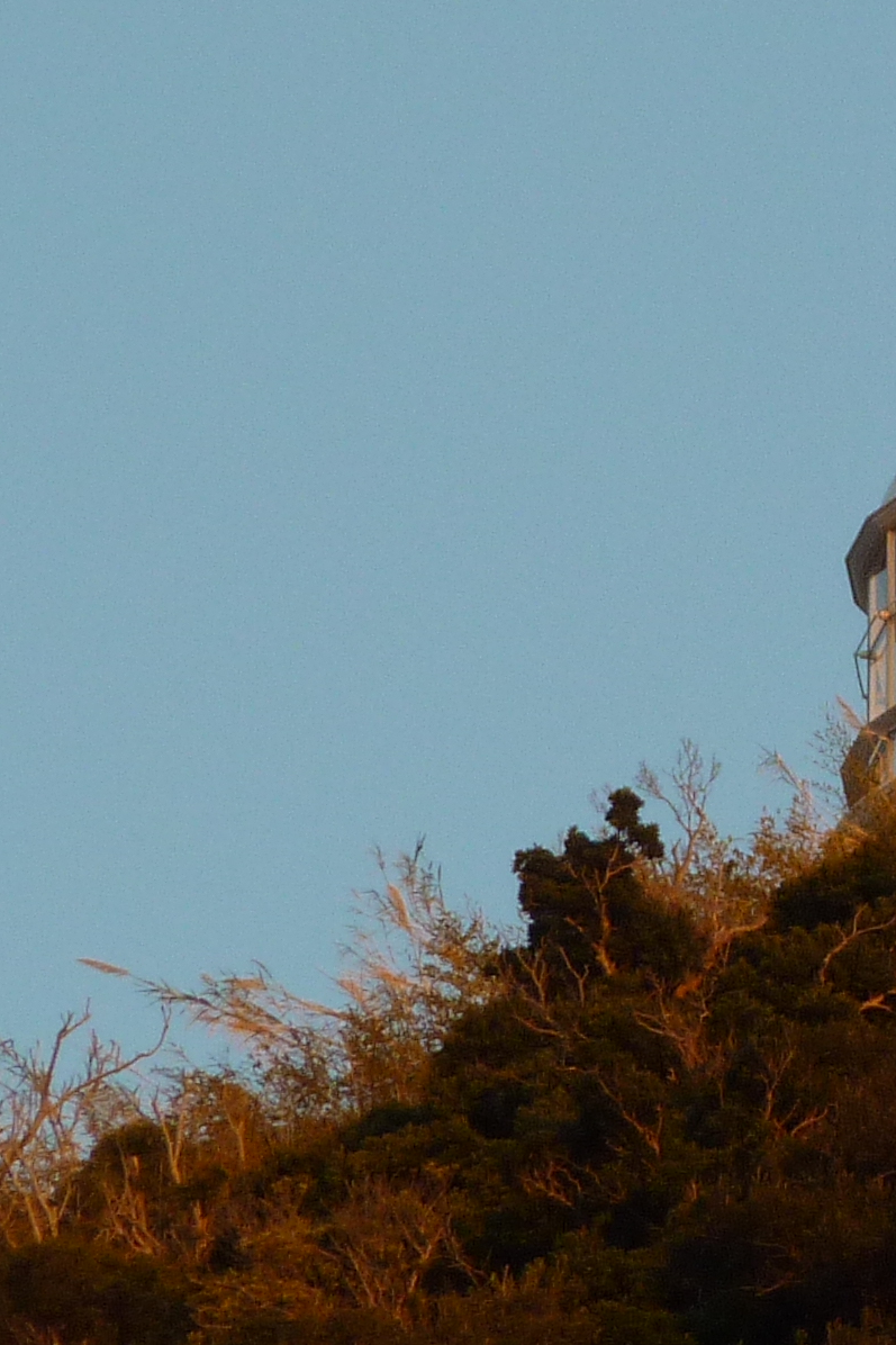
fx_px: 35586
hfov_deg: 1.4
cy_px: 533
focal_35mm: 953
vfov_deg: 2.2
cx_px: 956
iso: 125
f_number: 4.9
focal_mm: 49.2
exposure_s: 1/125
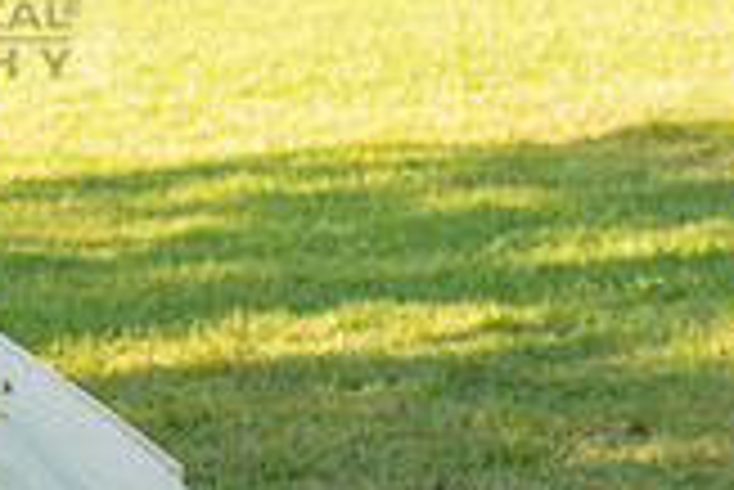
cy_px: 2
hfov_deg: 9.1
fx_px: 4510
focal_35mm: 221
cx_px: -270
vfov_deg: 6.2
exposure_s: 1/200
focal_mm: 62
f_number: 7.1
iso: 200
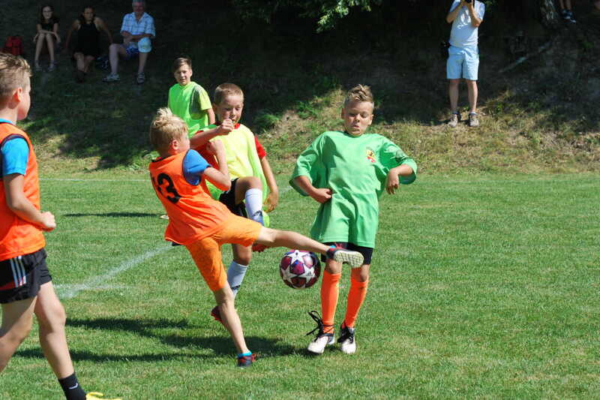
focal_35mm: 105
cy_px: 200
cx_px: 300
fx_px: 1750
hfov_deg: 19.5
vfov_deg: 13.0
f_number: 5.6
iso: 110
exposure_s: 1/500
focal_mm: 70
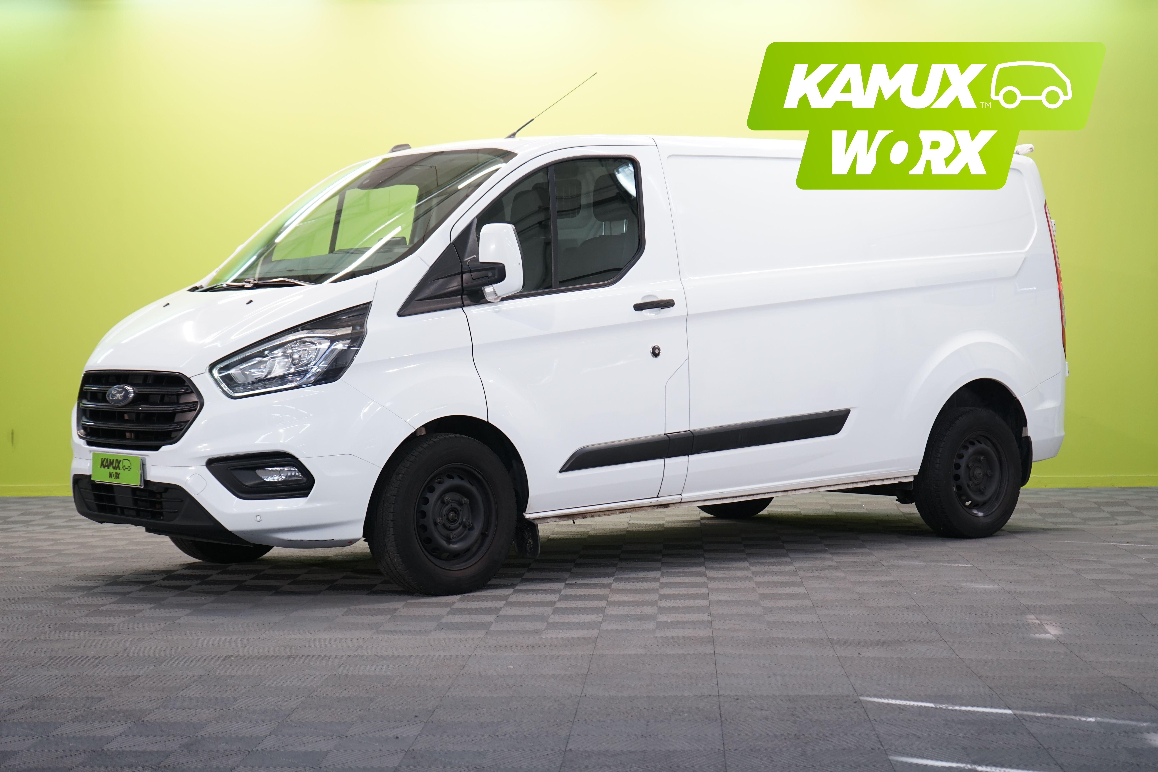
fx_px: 2026
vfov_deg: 21.6
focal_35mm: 63
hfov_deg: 31.9
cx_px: 579
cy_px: 386
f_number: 5.6
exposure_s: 1/30
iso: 500
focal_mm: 63
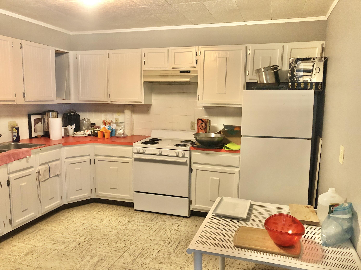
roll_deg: -0.7
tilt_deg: -7.6
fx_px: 292
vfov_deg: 49.7
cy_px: 135
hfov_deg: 63.4
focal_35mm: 28
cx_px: 180
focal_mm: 3.99
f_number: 1.8
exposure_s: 1/15
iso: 64
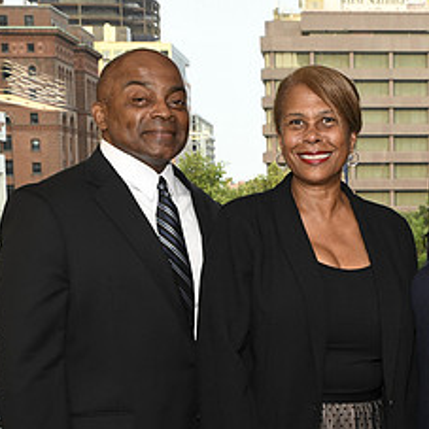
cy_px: 328
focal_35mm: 87
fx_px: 1220
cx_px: 418
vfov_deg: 19.8
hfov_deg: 19.4
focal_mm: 40
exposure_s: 1/60
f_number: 8
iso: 1600
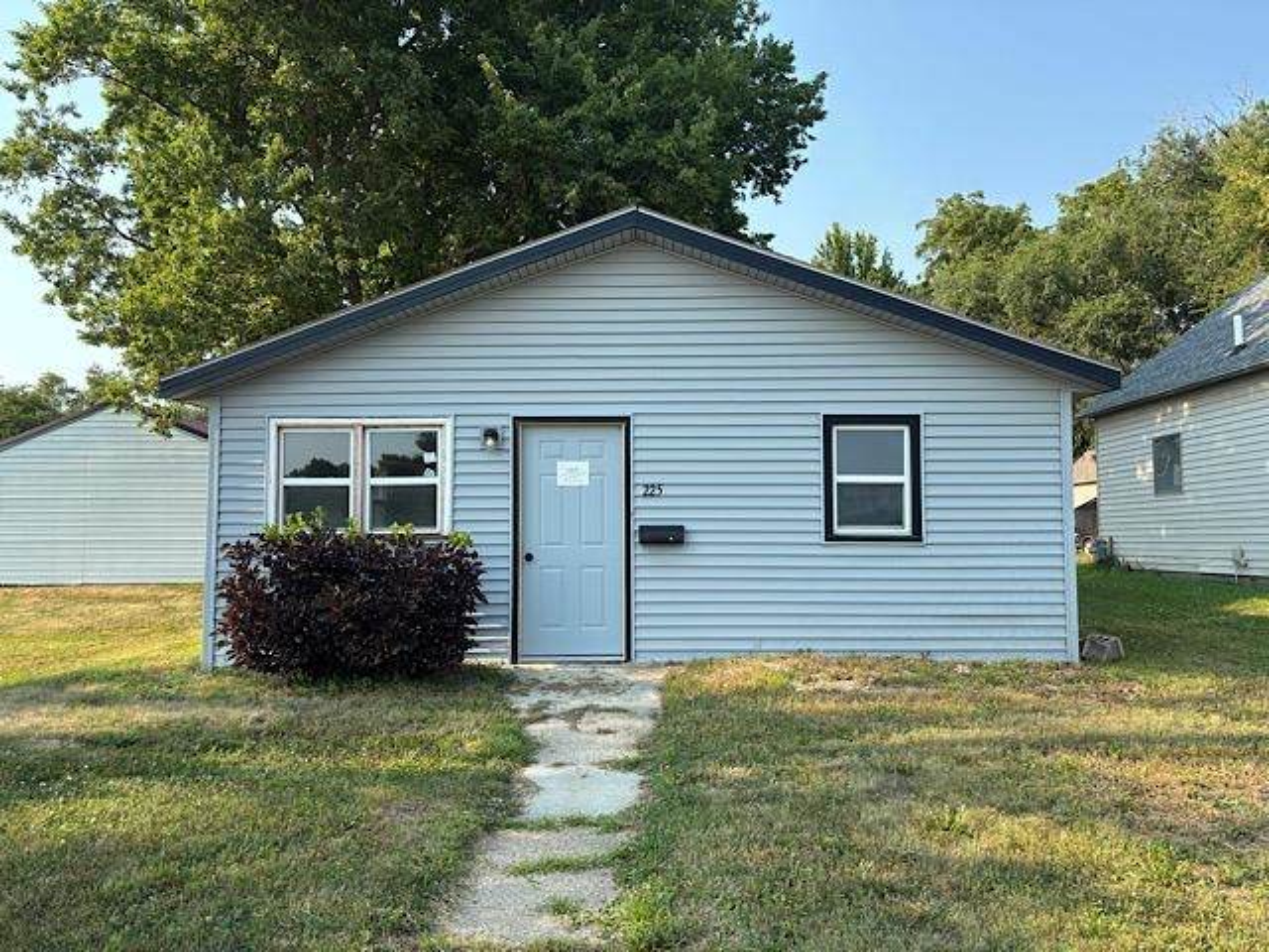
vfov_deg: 53.1
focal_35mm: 26
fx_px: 953
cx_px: 634
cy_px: 476
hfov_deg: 67.3
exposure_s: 1/1115
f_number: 1.6
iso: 50
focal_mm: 5.96
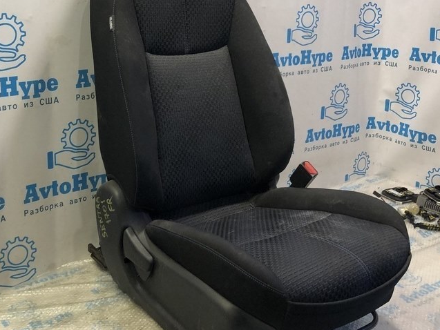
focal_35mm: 45
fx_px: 572
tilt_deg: -12.2
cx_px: 173
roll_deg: +0.6
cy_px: 110
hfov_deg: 41.8
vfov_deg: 31.9
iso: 40
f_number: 1.8
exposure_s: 1/33
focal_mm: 4
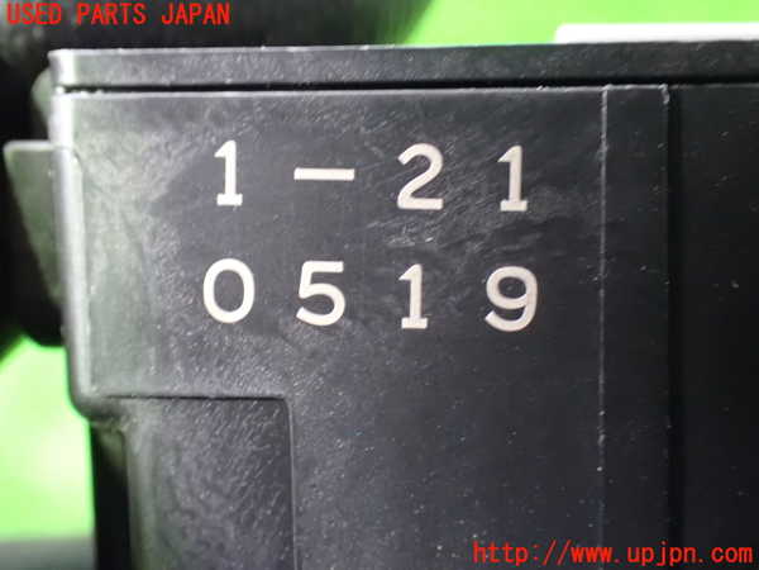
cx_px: 380
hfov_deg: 40.4
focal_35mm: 47
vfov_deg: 30.9
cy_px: 285
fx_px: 1031
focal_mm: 8.4
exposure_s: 1/10
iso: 1600
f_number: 3.1
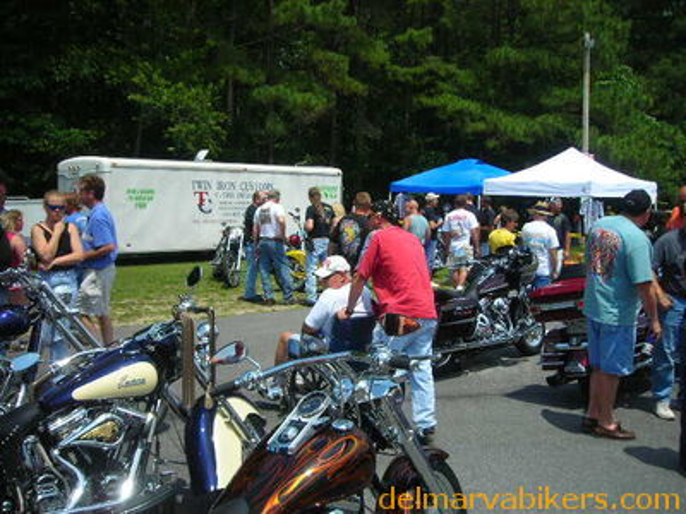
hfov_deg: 49.0
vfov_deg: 37.7
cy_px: 257
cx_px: 343
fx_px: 753
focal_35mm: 38
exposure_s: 1/205
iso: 50
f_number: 6.4
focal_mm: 6.3
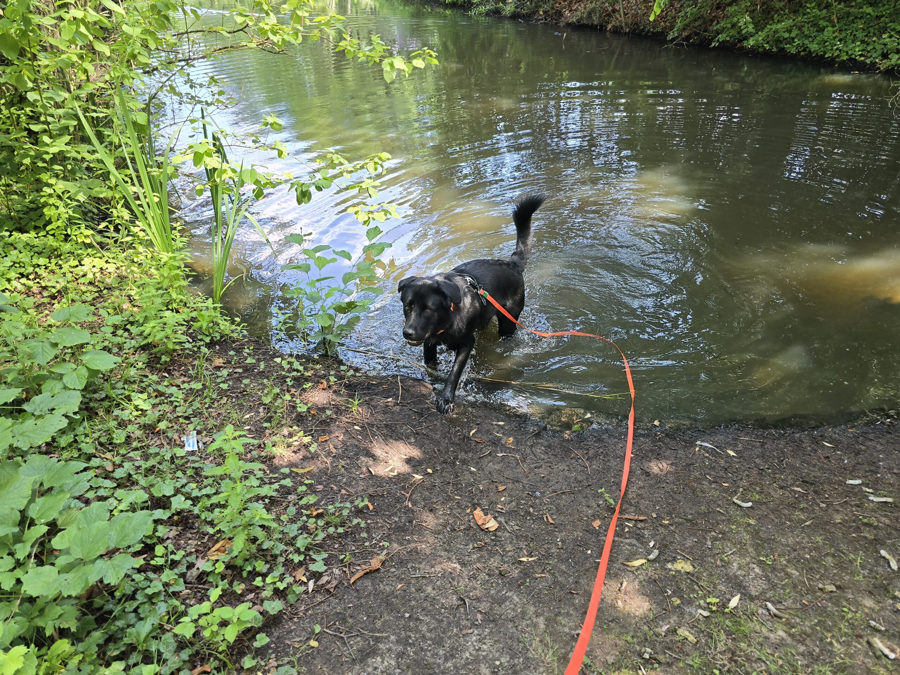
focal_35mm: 23
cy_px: 338
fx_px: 598
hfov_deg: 73.9
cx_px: 450
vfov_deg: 58.9
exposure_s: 1/100
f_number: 1.7
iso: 64
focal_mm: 6.3
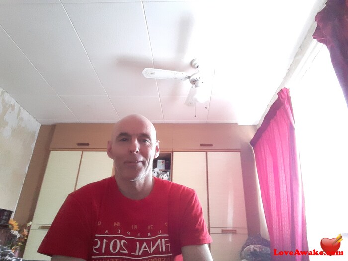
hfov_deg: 73.9
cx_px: 174
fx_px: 231
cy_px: 130
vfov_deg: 58.9
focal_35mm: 23
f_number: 2.2
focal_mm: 1.95
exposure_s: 1/13
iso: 500
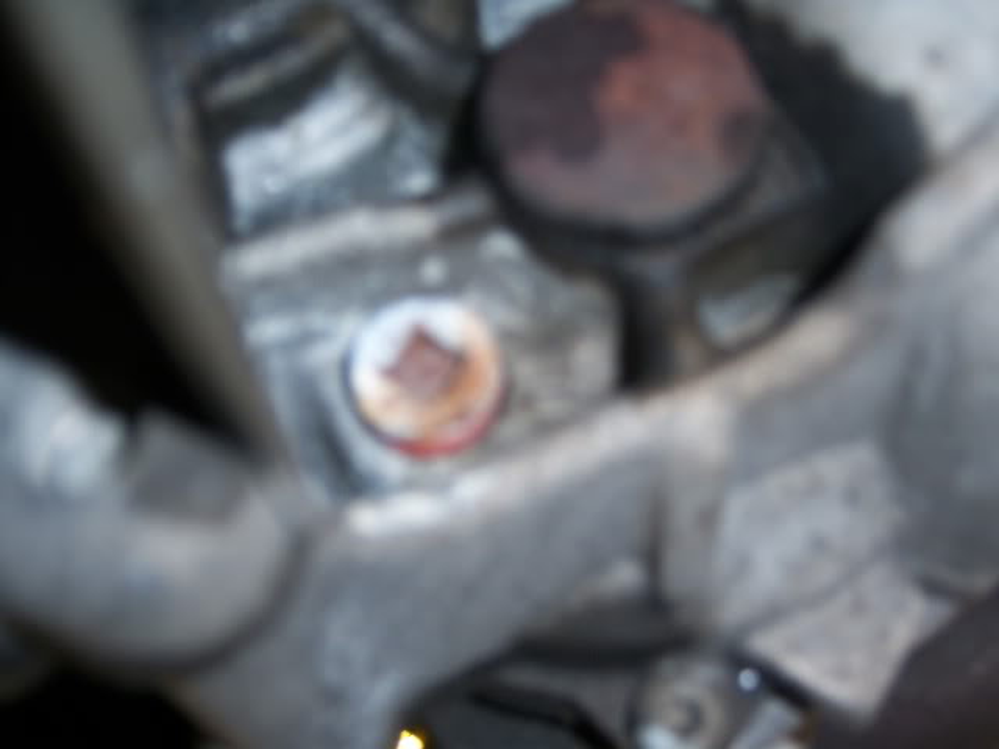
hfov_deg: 44.8
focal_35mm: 42
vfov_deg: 34.3
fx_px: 1212
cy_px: 374
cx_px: 500
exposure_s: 1/60
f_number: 2.8
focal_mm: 8.9
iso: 80
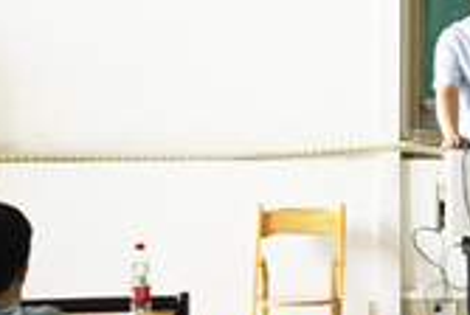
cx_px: 504
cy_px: 13
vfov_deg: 6.8
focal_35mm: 203
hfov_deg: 10.0
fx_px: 2655
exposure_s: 1/100
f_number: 4.5
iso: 800
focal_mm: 85
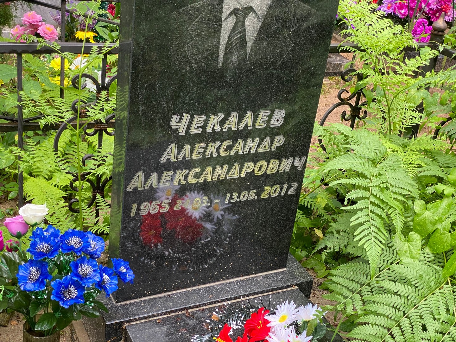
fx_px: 685
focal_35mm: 52
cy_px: 171
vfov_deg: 28.0
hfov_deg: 36.8
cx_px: 228
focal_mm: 6
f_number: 2
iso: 160
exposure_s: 1/80
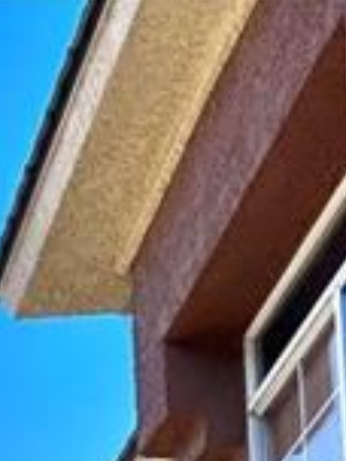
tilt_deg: +5.8
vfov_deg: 12.3
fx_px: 1613
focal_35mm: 121
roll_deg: +0.9
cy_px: 1159
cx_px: -388
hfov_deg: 10.9
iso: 80
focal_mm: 6.86
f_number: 1.78
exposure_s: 1/3717
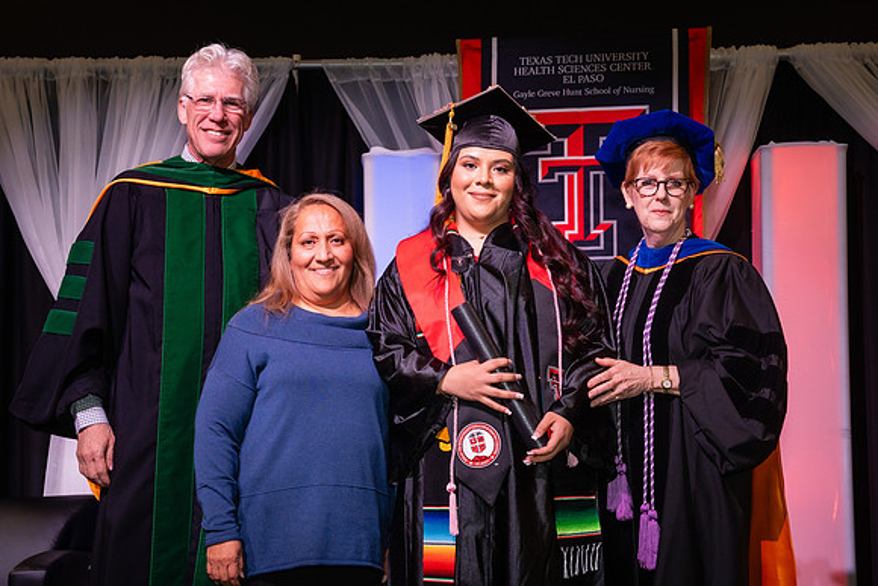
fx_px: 1606
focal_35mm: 66
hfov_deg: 30.6
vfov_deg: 20.7
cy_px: 316
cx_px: 418
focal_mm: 53
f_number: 5.6
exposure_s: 1/160
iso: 1250
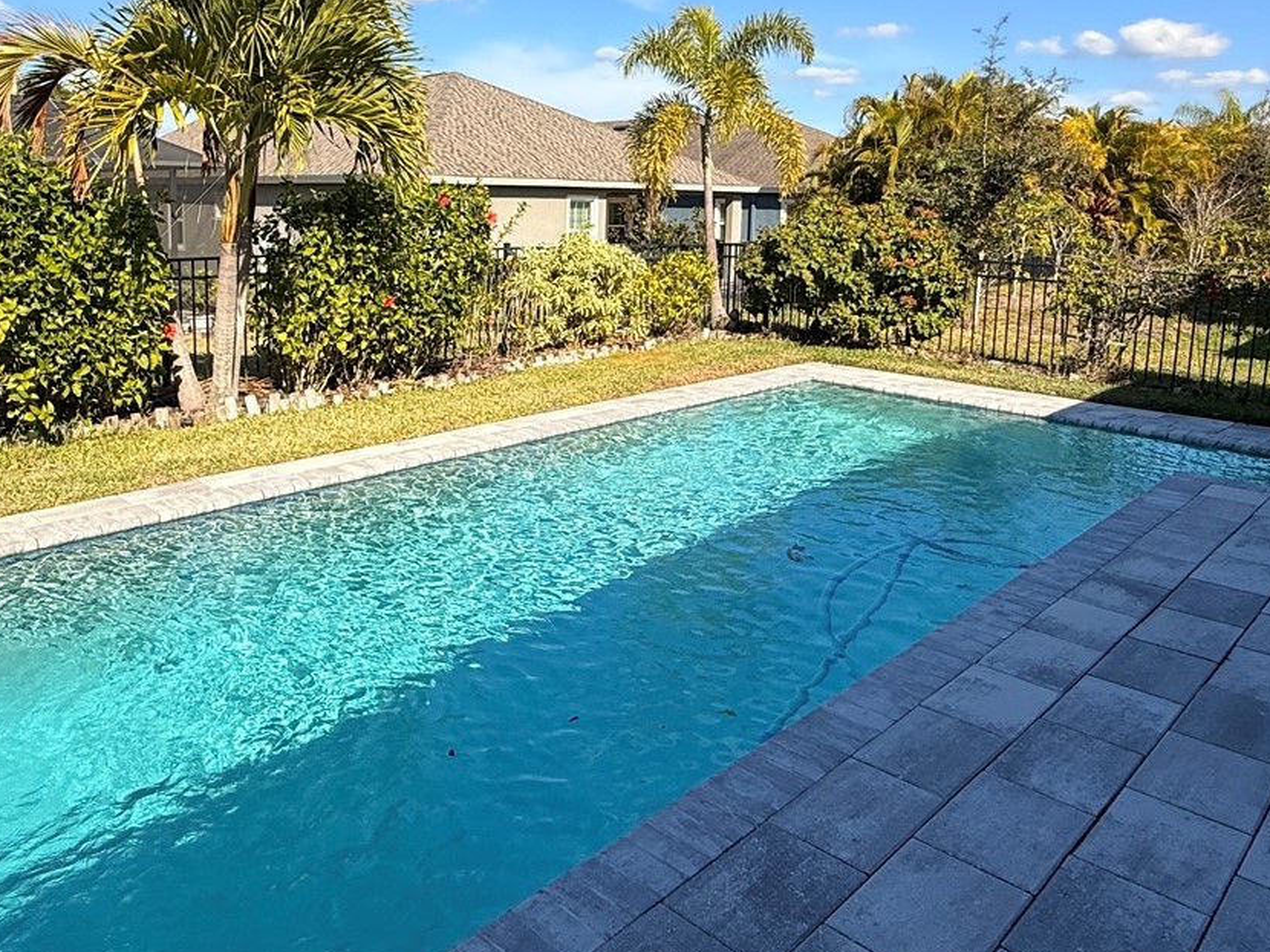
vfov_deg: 50.5
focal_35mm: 27
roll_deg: -1.1
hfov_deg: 64.8
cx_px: 519
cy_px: 324
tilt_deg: -5.5
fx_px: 990
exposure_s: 1/2506
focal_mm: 2.22
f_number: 2.2
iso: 50
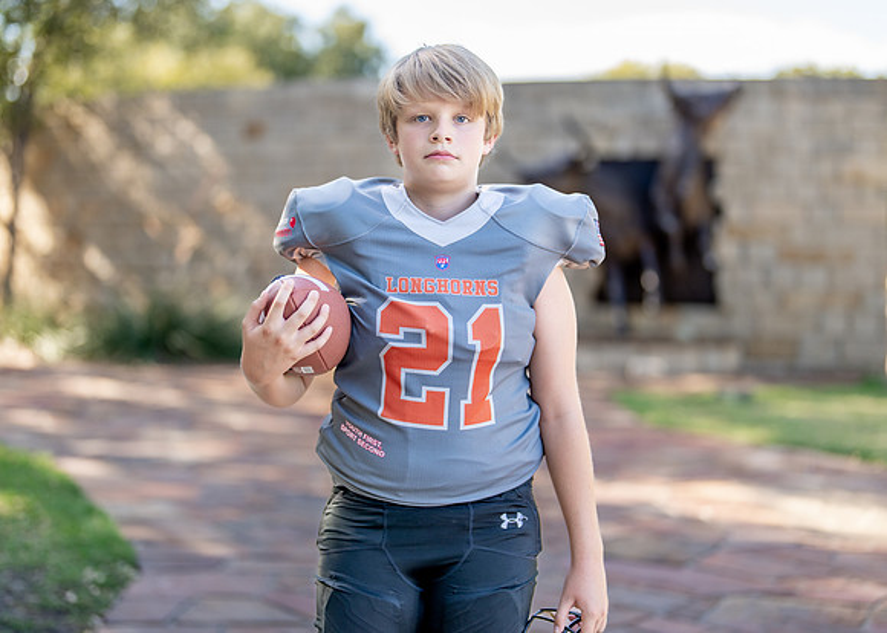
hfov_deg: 33.6
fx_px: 1471
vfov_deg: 24.3
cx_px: 452
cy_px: 291
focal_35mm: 58
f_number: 1.2
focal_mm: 50
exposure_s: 1/1000
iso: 100
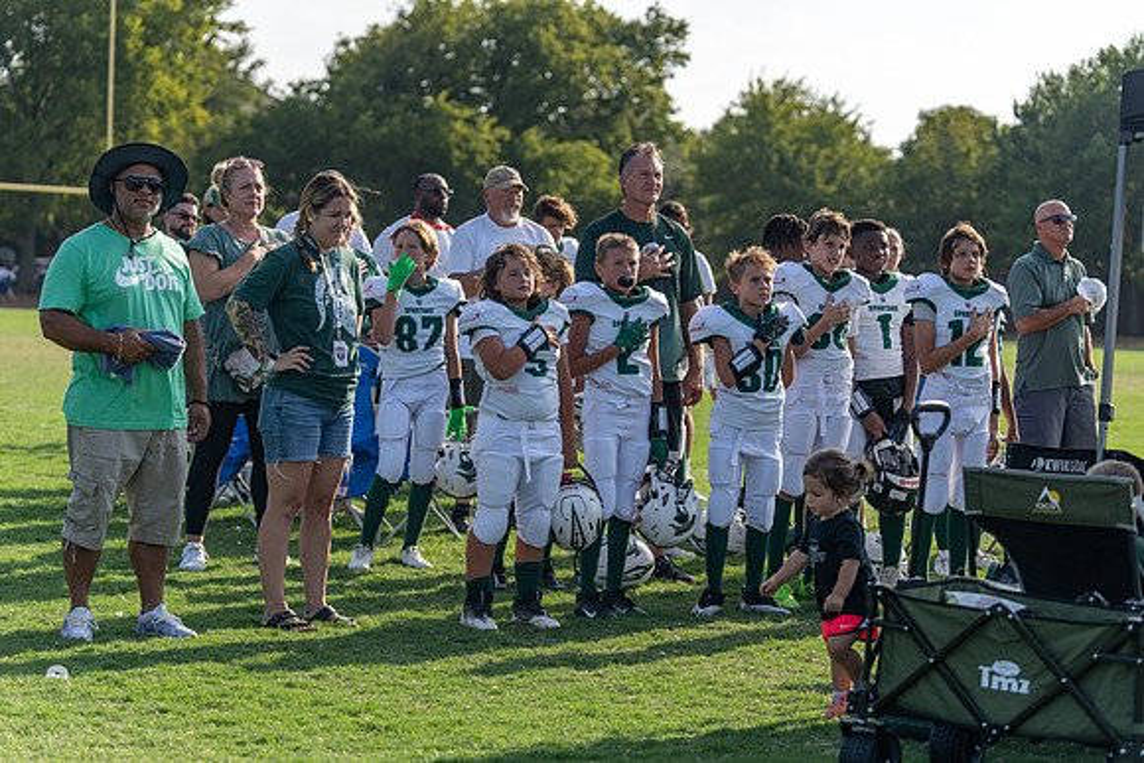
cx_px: 572
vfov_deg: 14.1
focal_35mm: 97
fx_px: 3083
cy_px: 382
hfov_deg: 21.0
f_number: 3.5
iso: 100
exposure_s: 1/1250
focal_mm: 97
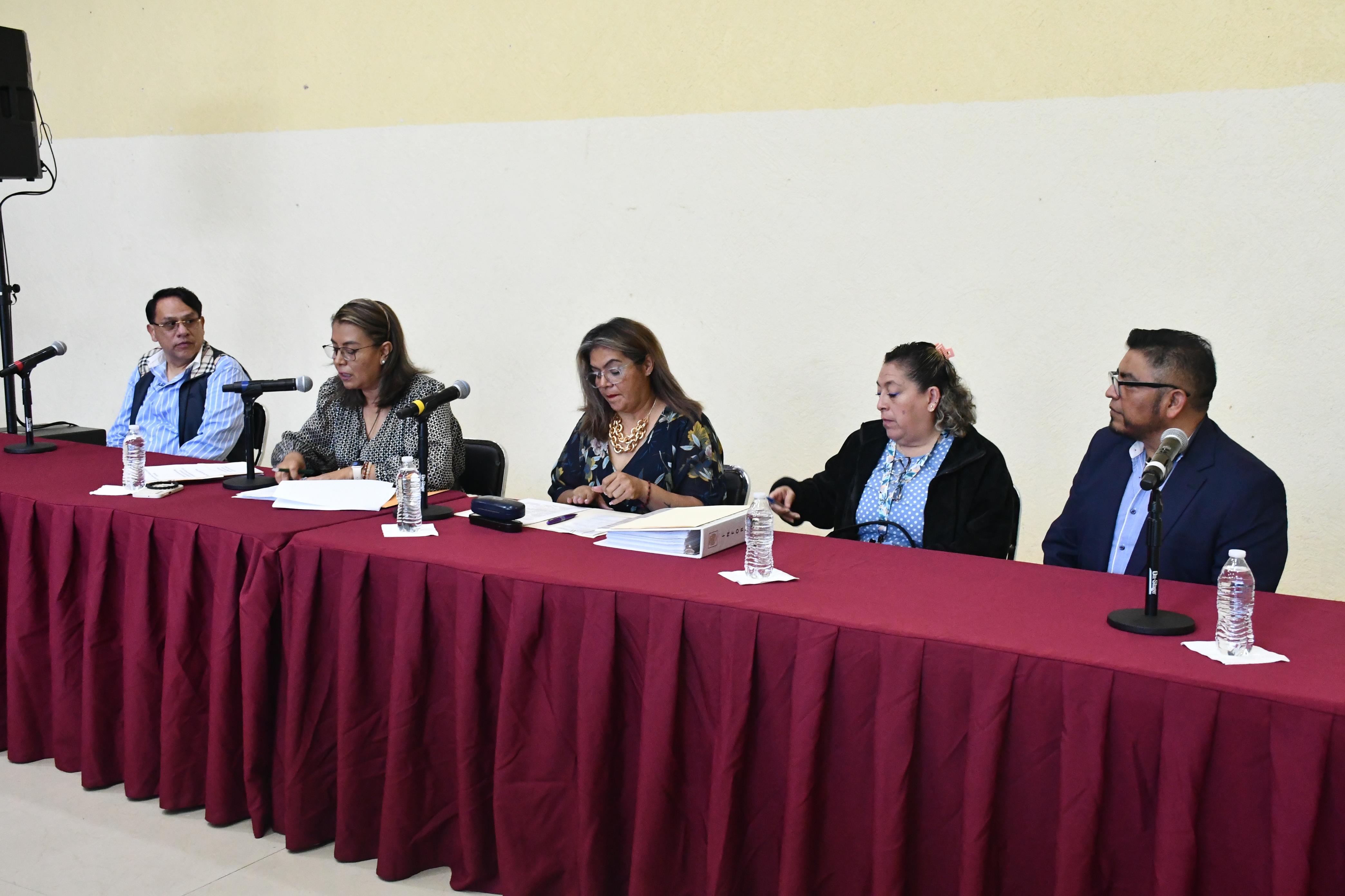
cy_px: 448
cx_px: 672
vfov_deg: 36.9
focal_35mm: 36
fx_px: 1345
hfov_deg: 53.1
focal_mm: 24
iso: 4000
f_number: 7.1
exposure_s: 1/60
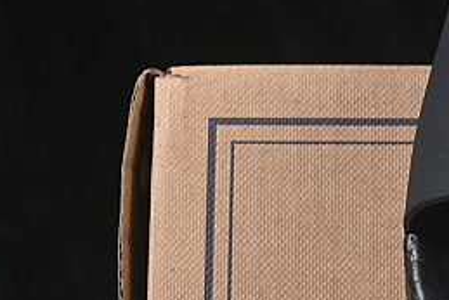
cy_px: 158
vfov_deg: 4.4
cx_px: 862
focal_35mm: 313
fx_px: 3906
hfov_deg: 6.4
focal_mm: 50
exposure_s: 1/60
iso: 160
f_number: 6.3
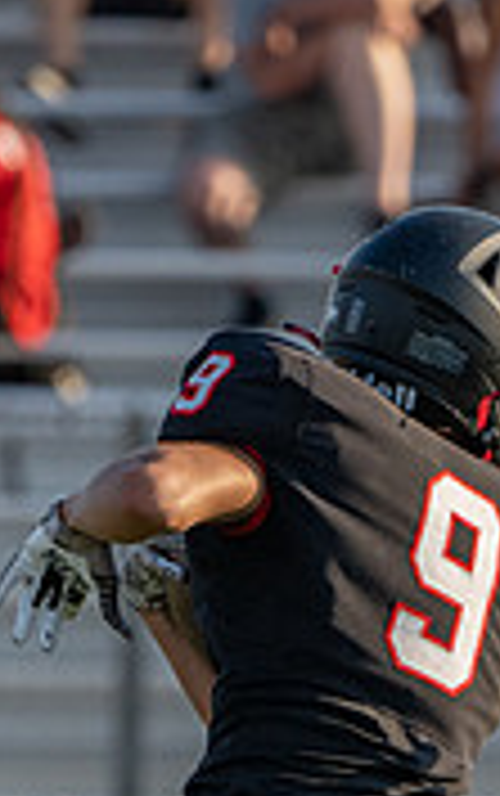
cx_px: 393
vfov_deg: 1.5
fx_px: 31167
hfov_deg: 0.9
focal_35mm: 1433
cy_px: 972
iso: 400
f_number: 5.6
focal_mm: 342
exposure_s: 1/1000
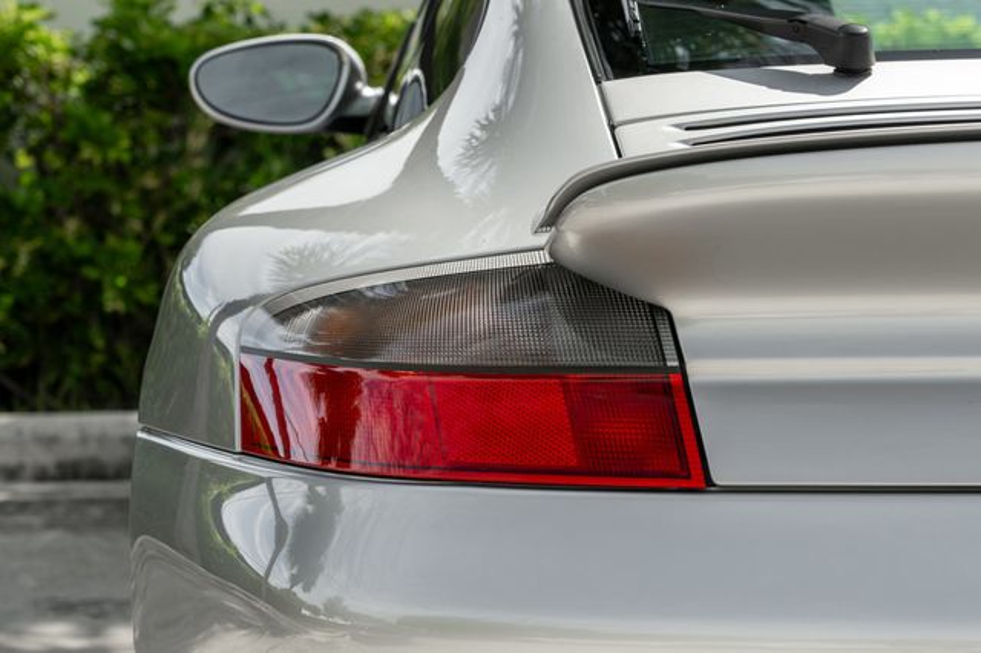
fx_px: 4083
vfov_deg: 9.1
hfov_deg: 13.7
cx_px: 490
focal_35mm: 150
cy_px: 328
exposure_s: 1/160
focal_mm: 105
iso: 200
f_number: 8
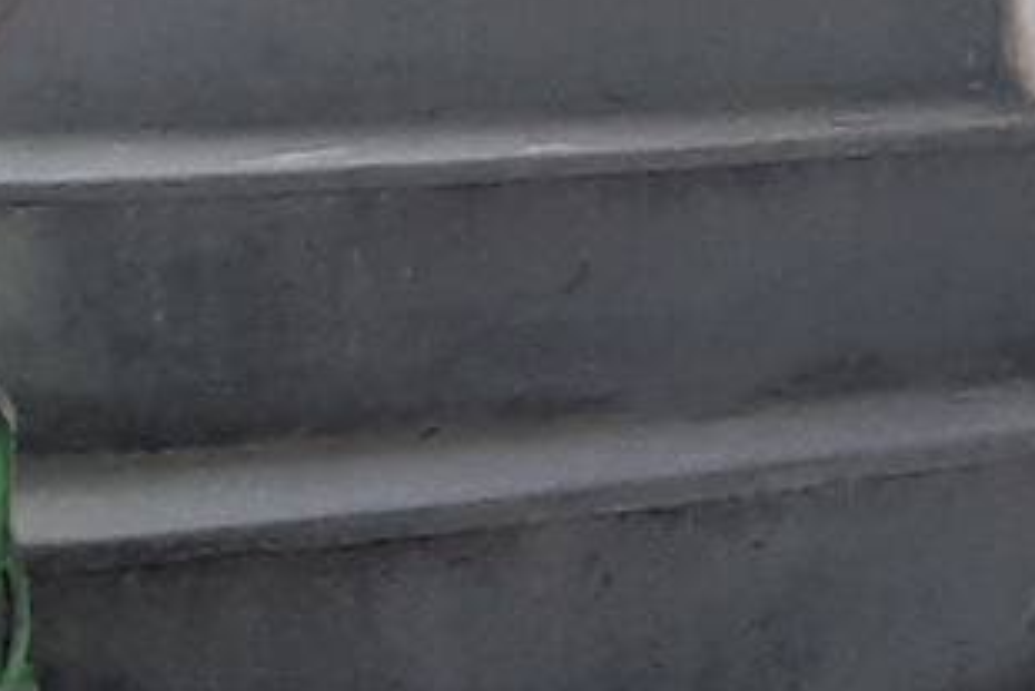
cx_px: 2224
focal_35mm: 82
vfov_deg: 15.0
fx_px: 2358
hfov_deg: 16.6
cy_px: -467
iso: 80
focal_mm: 1.46
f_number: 2.2
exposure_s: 1/40
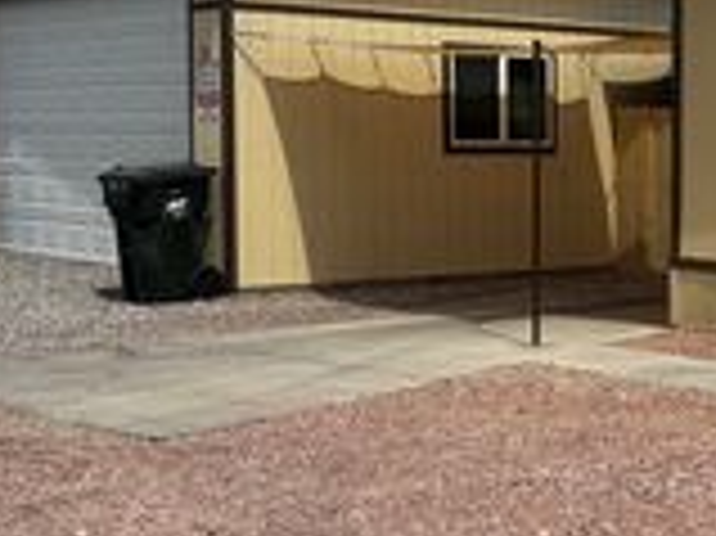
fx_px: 1695
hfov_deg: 22.8
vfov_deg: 18.0
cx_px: 743
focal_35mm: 82
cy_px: 263
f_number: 1.6
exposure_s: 1/5618
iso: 50
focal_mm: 5.96
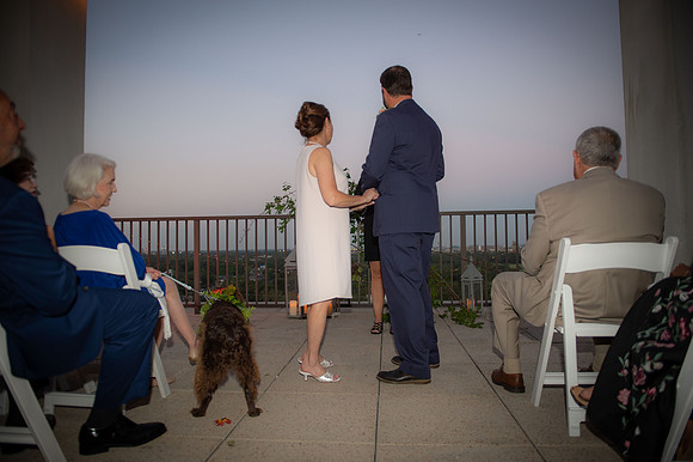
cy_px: 231
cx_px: 346
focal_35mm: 24
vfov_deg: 53.1
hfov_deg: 73.8
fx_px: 462
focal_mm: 24
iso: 800
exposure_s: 1/160
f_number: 2.8
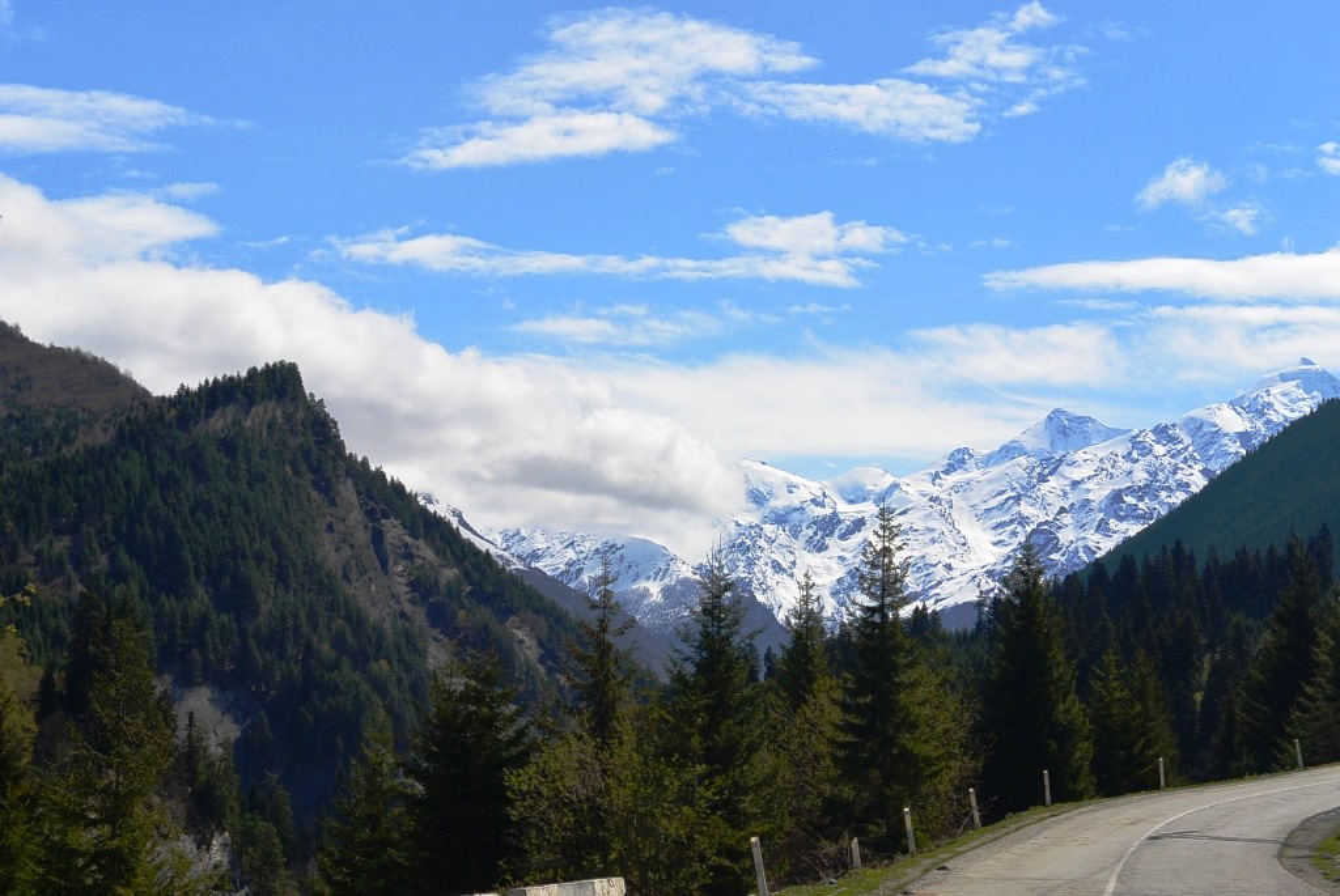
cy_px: 448
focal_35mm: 74
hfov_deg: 27.3
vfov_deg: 18.5
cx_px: 670
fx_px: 2757
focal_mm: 27.5
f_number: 5.6
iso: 100
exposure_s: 1/800
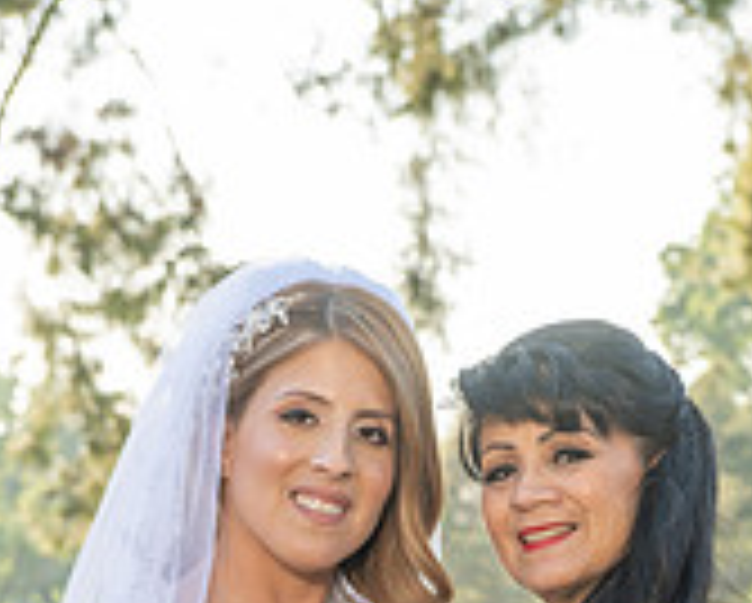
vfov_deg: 8.5
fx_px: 3944
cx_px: 446
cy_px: 994
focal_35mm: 177
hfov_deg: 10.9
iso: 200
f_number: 6.3
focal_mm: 70
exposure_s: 1/160
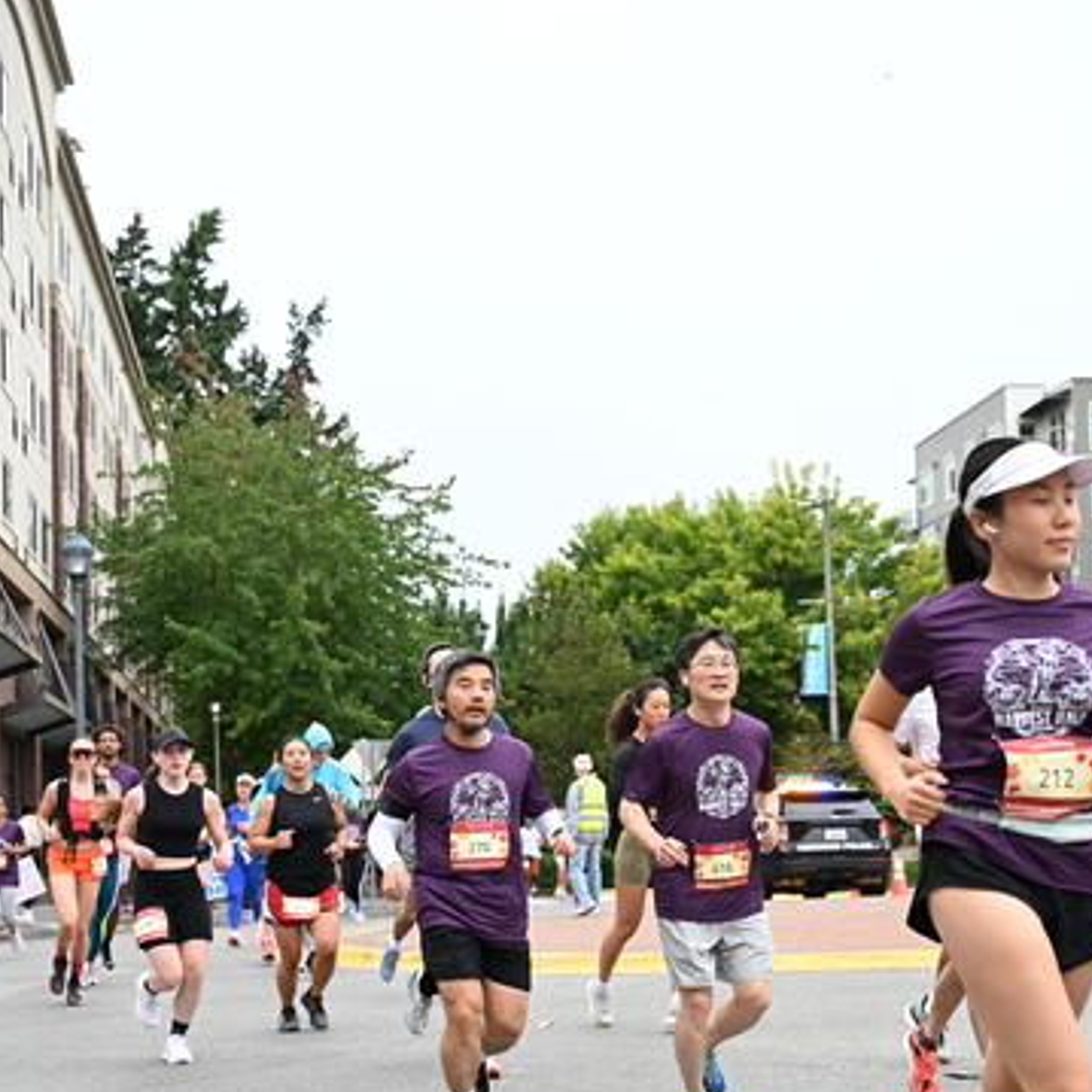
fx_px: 1999
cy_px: 751
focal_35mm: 56
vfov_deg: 30.3
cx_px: 552
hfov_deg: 30.6
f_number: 4
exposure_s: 1/800
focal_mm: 43
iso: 1600
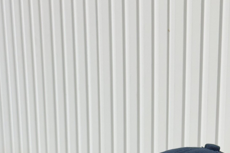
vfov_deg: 13.5
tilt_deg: -13.4
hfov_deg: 20.8
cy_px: 194
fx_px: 626
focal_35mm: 98
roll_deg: -1.0
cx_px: 152
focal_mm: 6.86
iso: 64
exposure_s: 1/100
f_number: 1.78
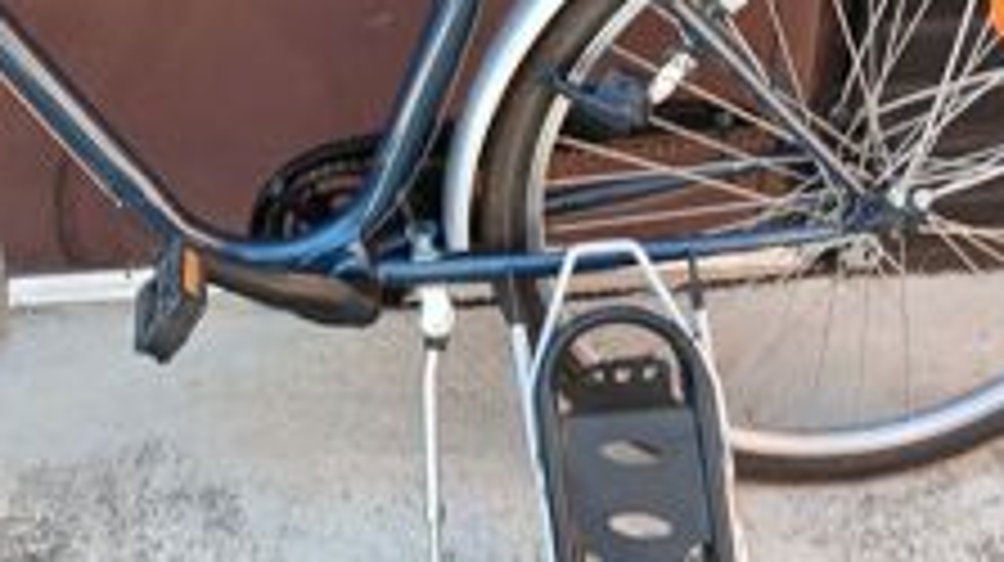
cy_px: 117
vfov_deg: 19.5
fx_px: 1623
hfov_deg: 33.7
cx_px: 252
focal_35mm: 61
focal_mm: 3.98
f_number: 1.8
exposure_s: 1/50
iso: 25
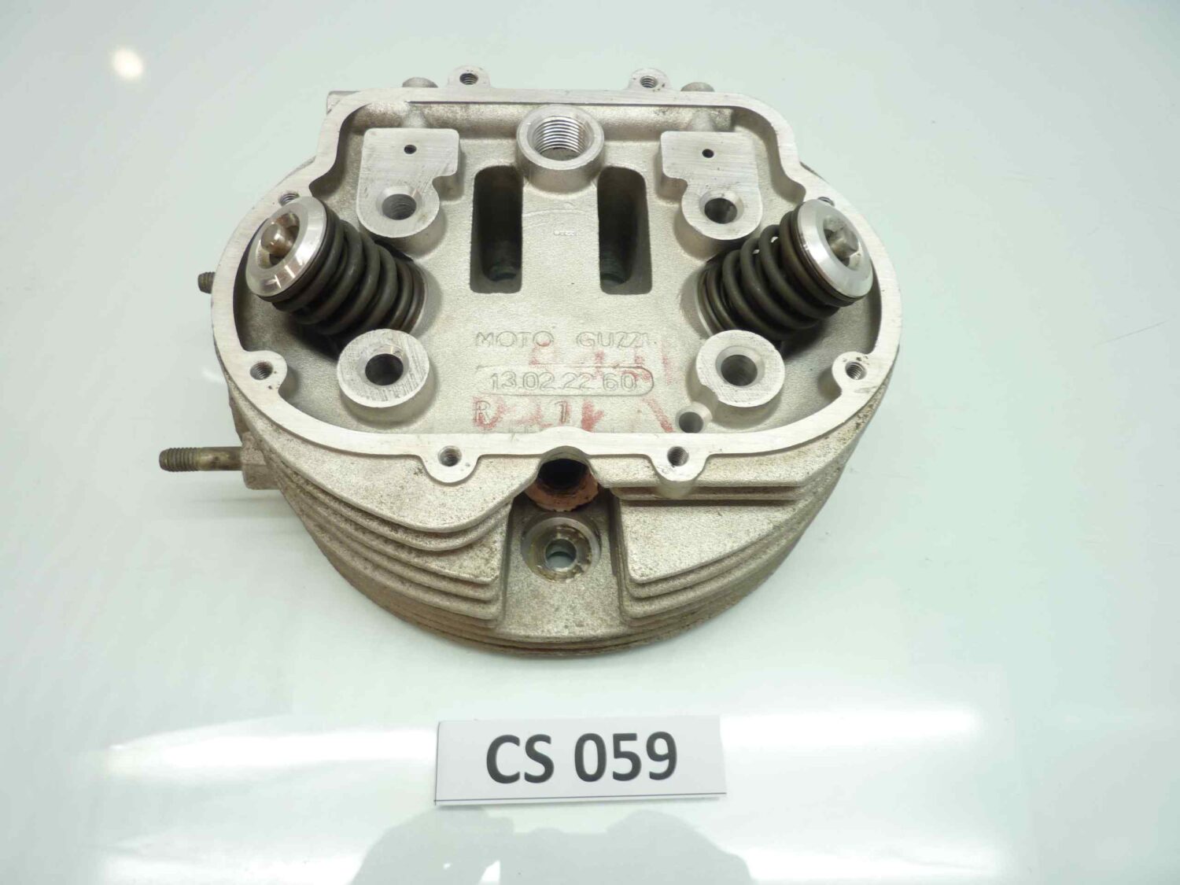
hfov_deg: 69.4
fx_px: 852
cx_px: 590
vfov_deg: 54.9
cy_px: 442
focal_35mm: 25
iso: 80
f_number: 3.3
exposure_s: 1/15
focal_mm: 4.1
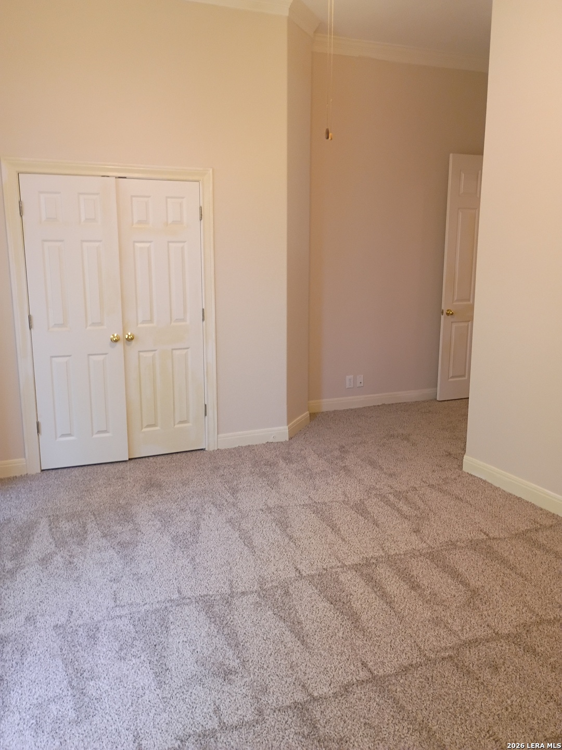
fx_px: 628
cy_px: 375
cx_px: 281
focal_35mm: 29
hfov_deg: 48.2
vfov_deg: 61.7
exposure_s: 1/40
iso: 690
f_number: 1.8
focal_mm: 4.27
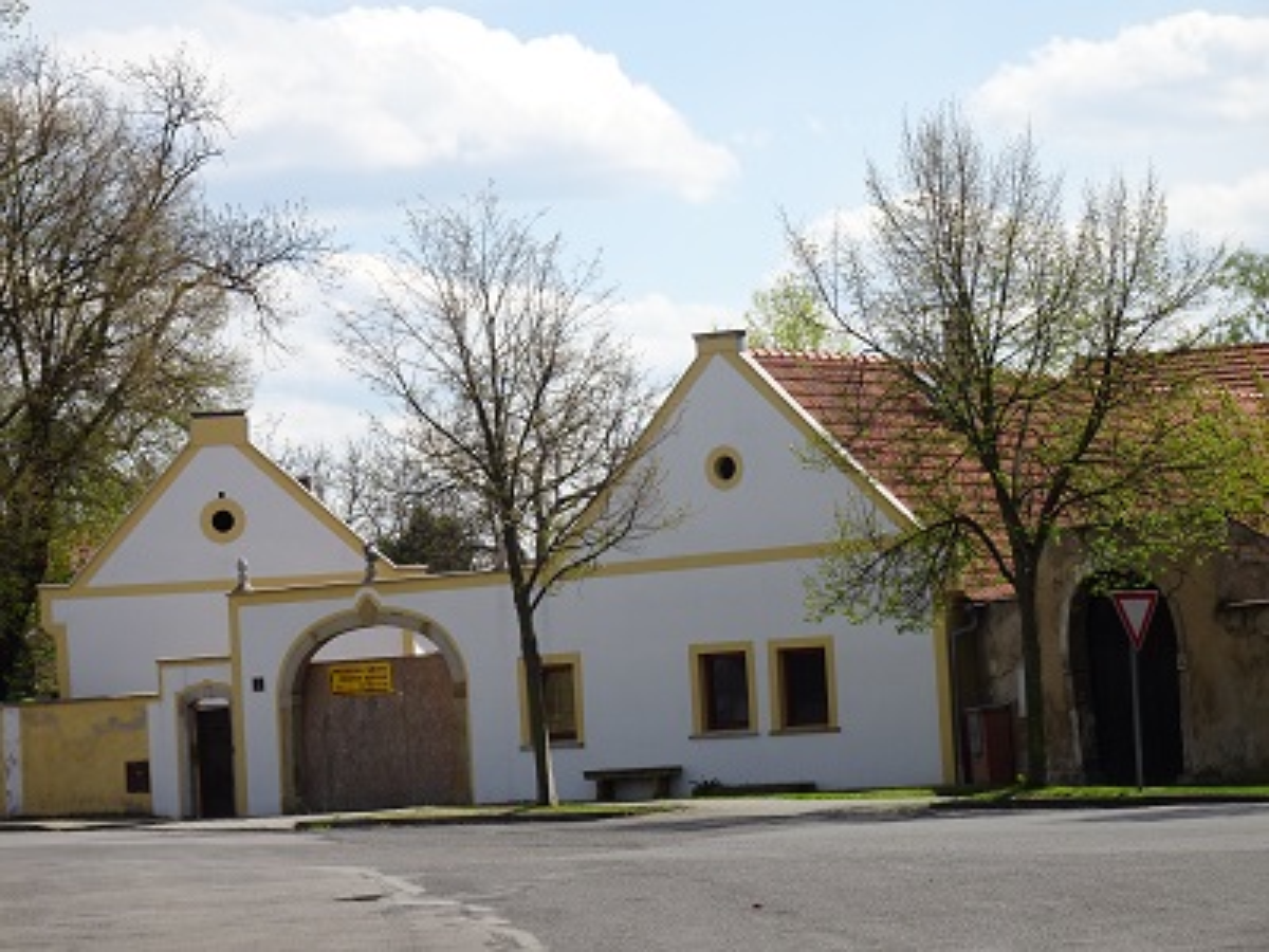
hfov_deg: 16.0
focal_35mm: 123
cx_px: 634
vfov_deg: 12.0
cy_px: 476
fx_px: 4509
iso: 80
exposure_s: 1/400
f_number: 5.6
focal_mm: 20.96
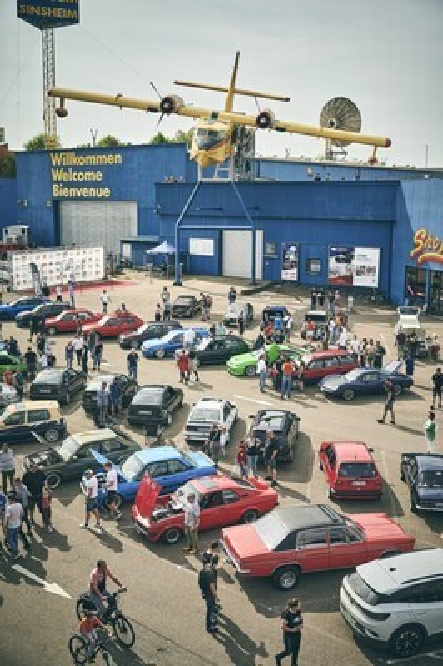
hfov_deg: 33.3
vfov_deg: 48.5
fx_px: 740
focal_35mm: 40
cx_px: 222
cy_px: 333
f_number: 3.5
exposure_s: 1/1000
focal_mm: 40
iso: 100
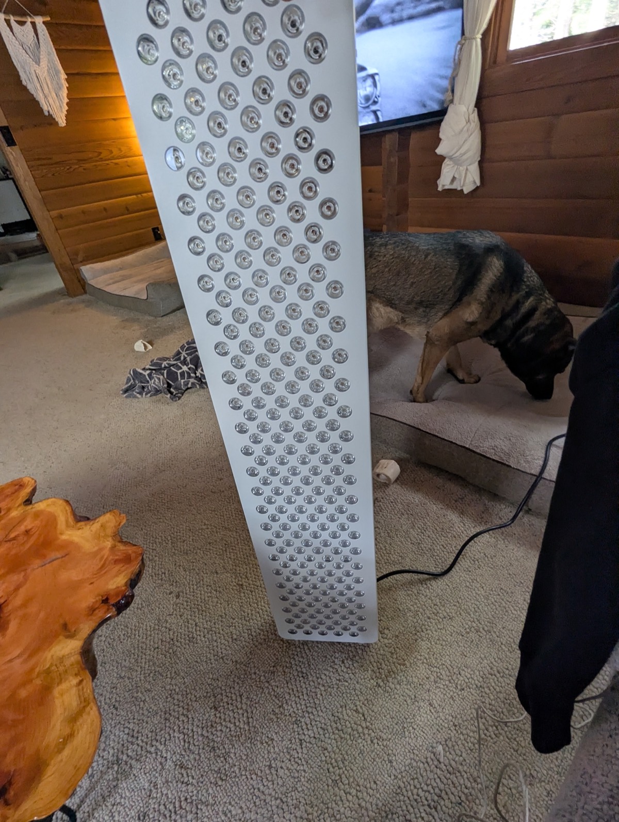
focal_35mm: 16
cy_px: 411
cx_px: 310
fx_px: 380
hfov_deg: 78.3
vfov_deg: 94.4
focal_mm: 2.35
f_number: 2.2
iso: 177
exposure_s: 1/50.2
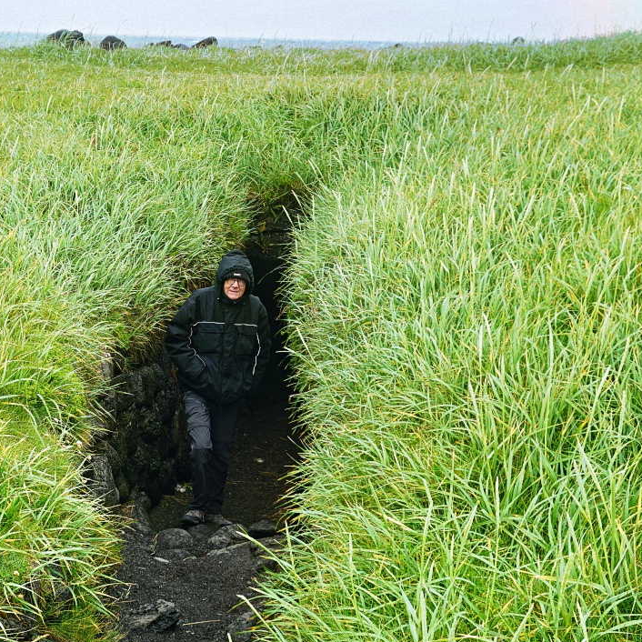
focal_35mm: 53
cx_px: 175
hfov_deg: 31.9
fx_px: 1105
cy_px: 326
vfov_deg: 32.4
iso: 100
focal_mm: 27
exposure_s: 1/60
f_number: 6.3
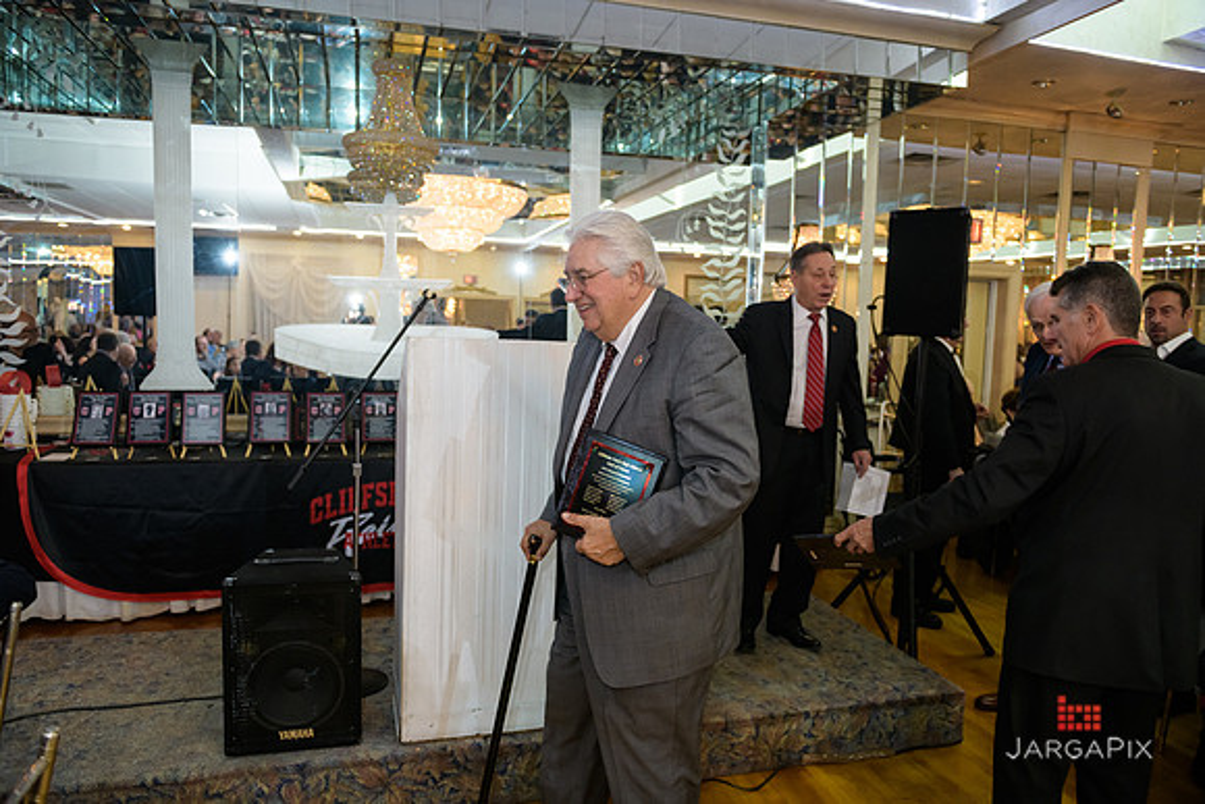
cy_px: 402
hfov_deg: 73.7
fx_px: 803
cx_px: 602
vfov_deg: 53.2
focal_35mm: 24
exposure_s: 1/125
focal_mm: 24
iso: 1000
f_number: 3.2
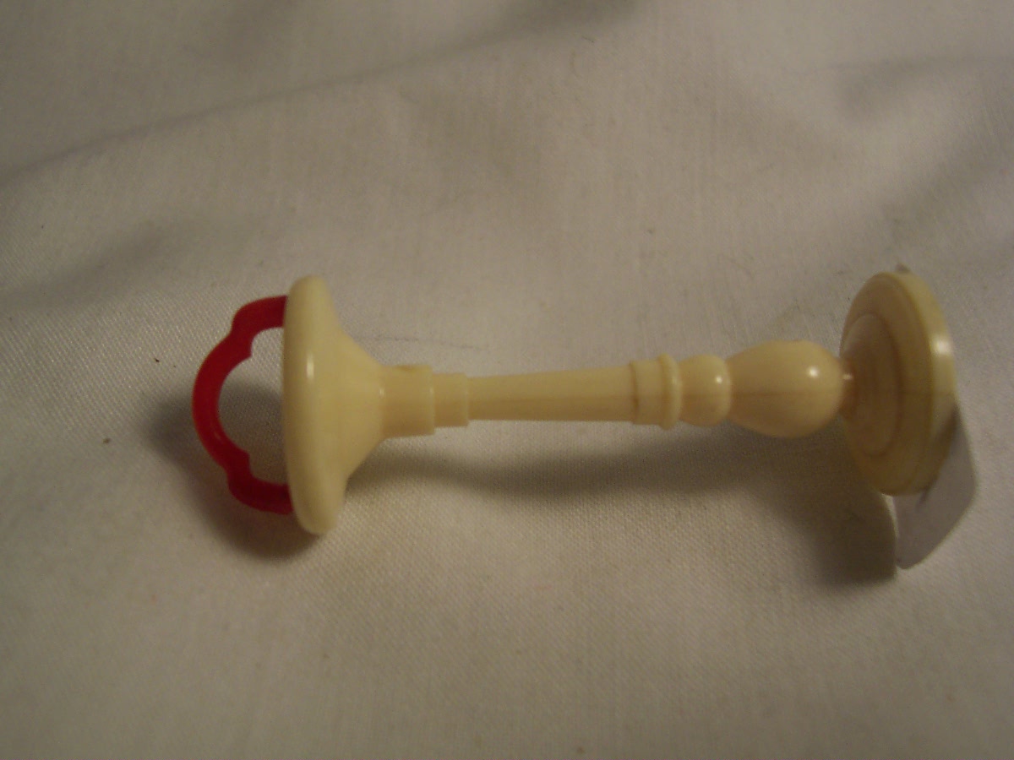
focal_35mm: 37
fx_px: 1084
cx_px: 507
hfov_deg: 50.1
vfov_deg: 38.7
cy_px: 380
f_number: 2.8
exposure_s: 1/250
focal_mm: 5.6
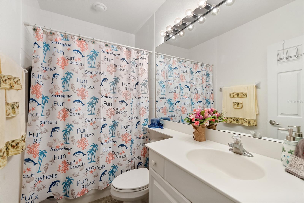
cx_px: 152
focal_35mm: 15
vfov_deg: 77.4
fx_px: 127
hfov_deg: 100.4
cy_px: 102
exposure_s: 1/350
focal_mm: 10
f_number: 4
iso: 800
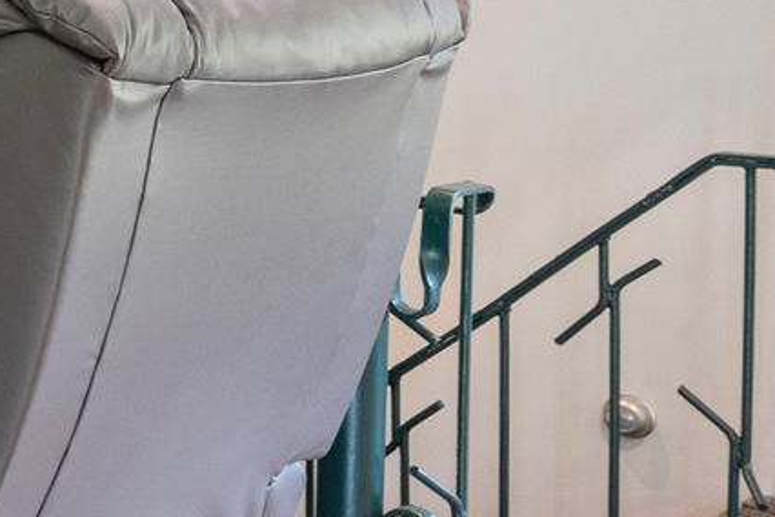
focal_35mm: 105
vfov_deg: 12.6
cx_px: -1117
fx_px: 2267
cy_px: -153
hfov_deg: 13.6
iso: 800
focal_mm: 14.6
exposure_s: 1
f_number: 8
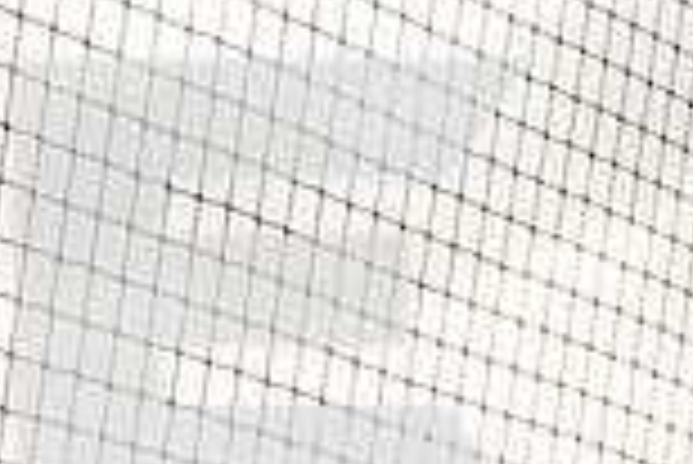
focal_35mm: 196
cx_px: -598
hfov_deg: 9.9
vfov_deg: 6.8
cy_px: 845
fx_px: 3776
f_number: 13
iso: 400
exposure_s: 1/250
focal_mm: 52
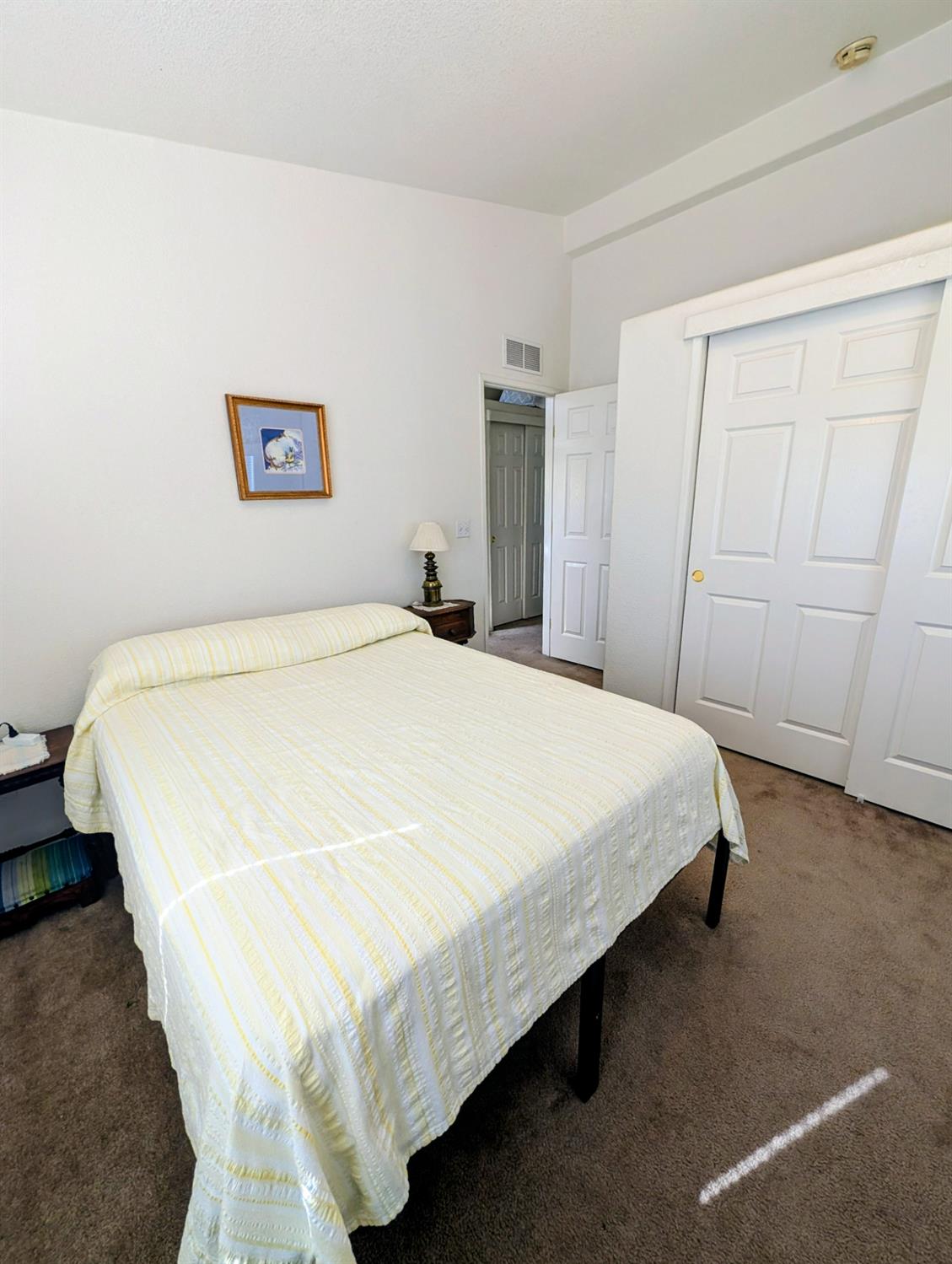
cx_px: 476
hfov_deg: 94.7
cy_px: 632
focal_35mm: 12
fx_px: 439
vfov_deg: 110.4
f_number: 1.7
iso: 224
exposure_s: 1/138
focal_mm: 2.02
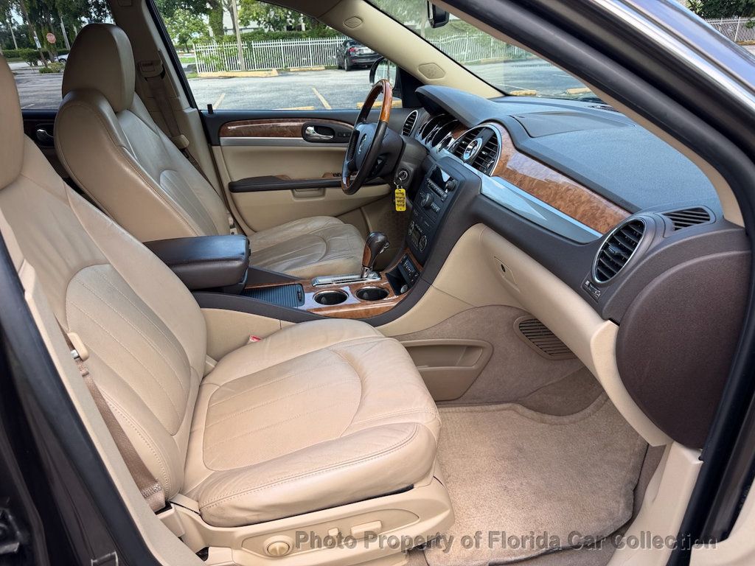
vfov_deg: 56.8
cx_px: 378
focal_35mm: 24
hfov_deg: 71.6
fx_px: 523
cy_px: 283
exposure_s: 1/338
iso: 80
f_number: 1.78
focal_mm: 6.76
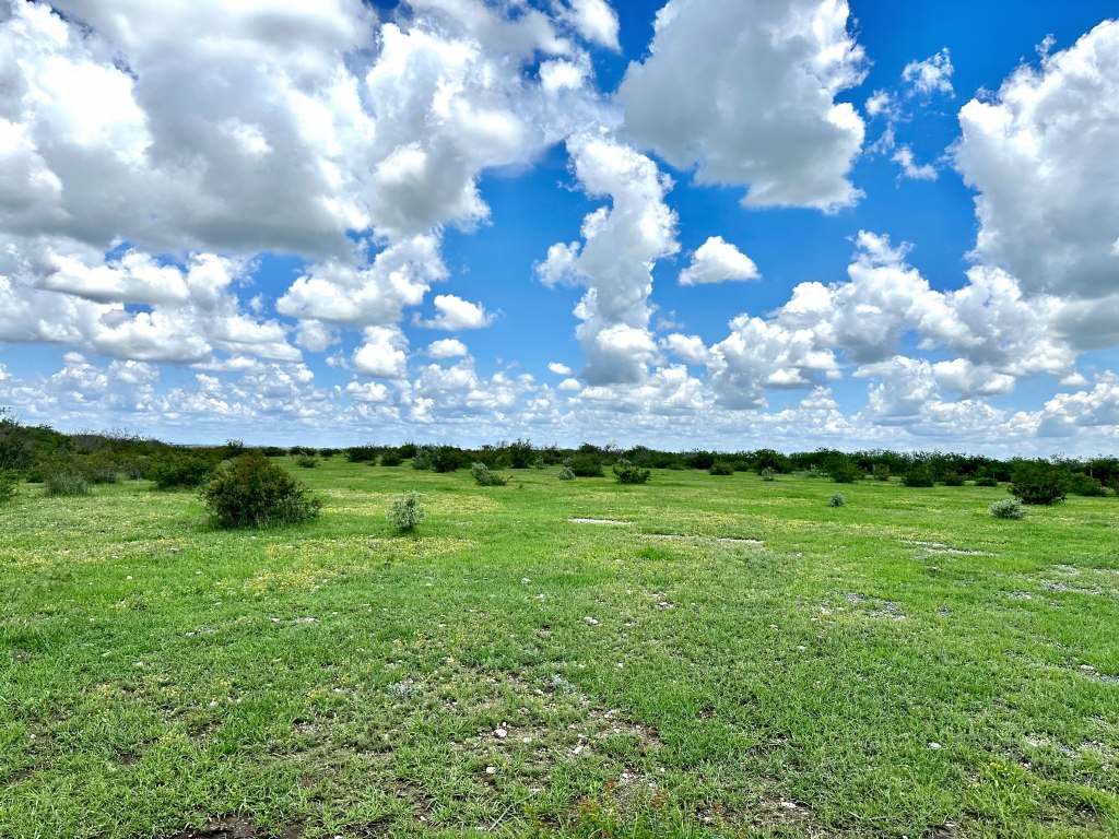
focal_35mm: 24
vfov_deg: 56.8
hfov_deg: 71.6
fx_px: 776
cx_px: 560
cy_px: 420
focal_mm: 6.86
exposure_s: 1/8197
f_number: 1.78
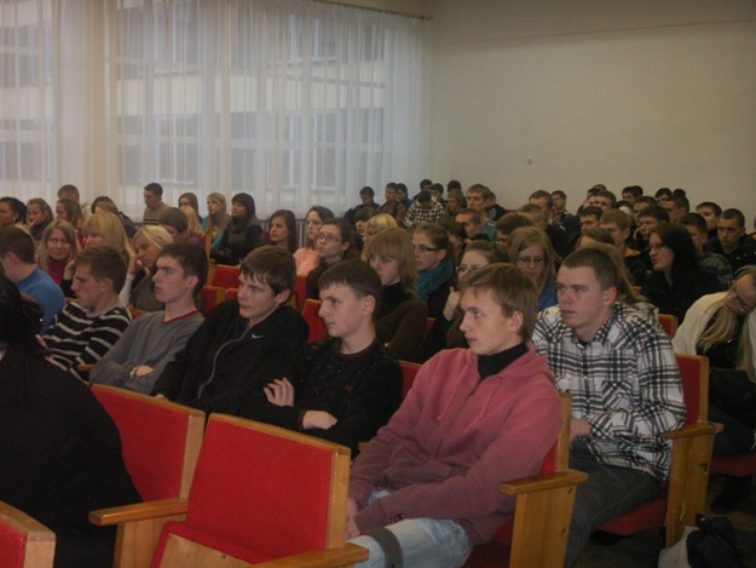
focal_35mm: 42
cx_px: 370
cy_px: 280
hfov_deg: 44.8
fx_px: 917
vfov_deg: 34.4
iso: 160
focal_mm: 8.7
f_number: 3.5
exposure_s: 1/40
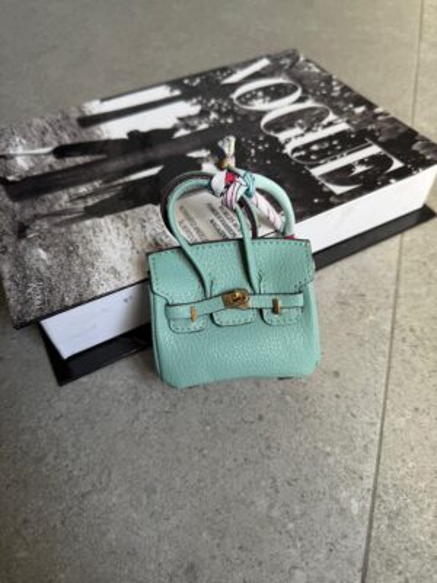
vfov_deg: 71.6
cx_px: 218
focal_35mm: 24
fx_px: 404
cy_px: 292
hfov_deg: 56.8
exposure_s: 1/121
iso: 80
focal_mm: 6.76
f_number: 1.78
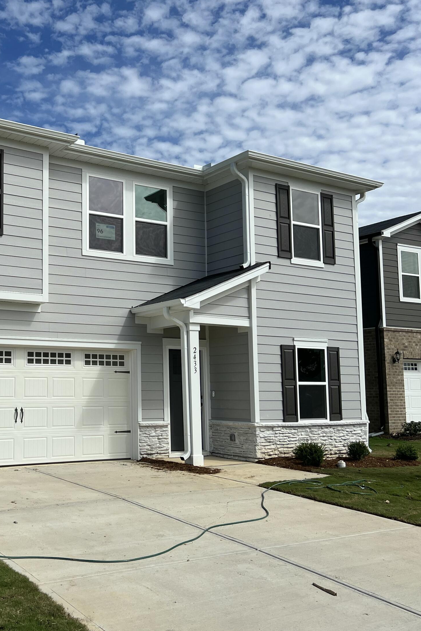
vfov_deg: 51.9
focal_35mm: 37
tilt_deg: +6.8
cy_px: 321
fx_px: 649
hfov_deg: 34.5
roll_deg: +0.2
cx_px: 66
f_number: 1.5
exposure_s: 1/7463
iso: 50
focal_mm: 5.7
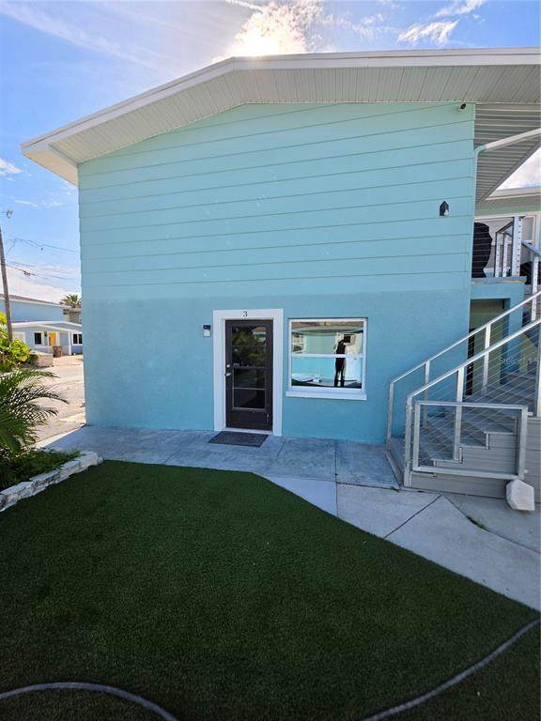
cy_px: 360
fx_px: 271
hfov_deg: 89.9
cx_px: 270
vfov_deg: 106.2
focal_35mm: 13
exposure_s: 1/1799
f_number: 1.9
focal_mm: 2.2
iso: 32
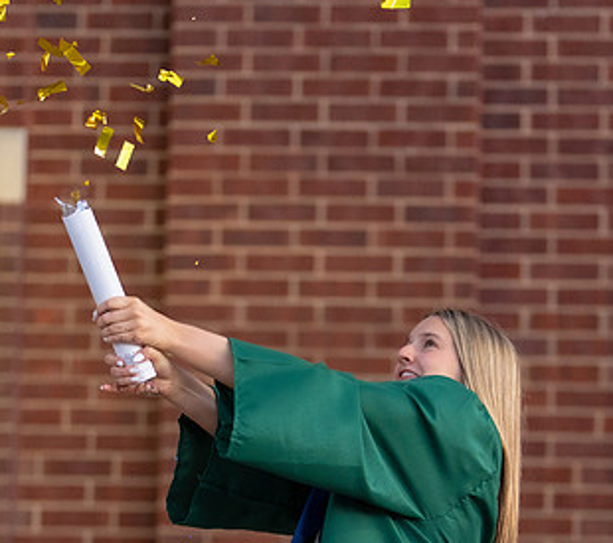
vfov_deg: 10.9
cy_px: 555
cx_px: 331
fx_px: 2822
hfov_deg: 12.4
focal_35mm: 149
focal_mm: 50
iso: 1250
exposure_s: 1/1000
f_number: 1.2
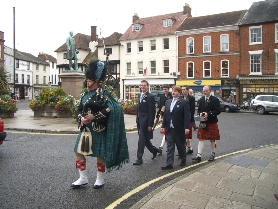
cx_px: 139
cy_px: 104
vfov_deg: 40.7
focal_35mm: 35
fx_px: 281
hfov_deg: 52.6
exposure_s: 1/200
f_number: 2.6
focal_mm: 5.8
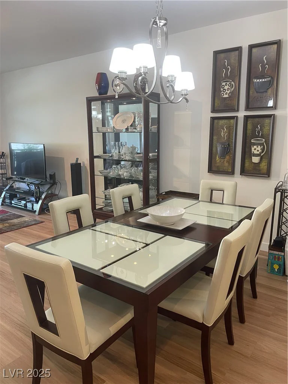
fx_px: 288
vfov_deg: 67.3
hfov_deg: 53.1
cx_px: 144
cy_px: 192
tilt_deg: -11.4
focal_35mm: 26
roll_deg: +0.5
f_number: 1.6
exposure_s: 1/60
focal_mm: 4.2
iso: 100
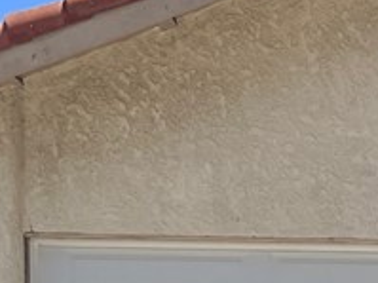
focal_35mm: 134
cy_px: 526
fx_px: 1462
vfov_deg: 10.3
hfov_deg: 13.3
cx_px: 669
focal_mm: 4.2
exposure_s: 1/6135
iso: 32
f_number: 1.6
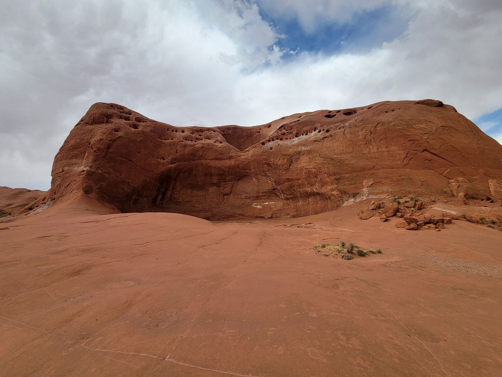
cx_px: 251
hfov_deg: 106.2
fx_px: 189
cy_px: 188
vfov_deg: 89.9
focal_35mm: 13
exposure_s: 1/1571
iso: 50
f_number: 2.2
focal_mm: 2.2
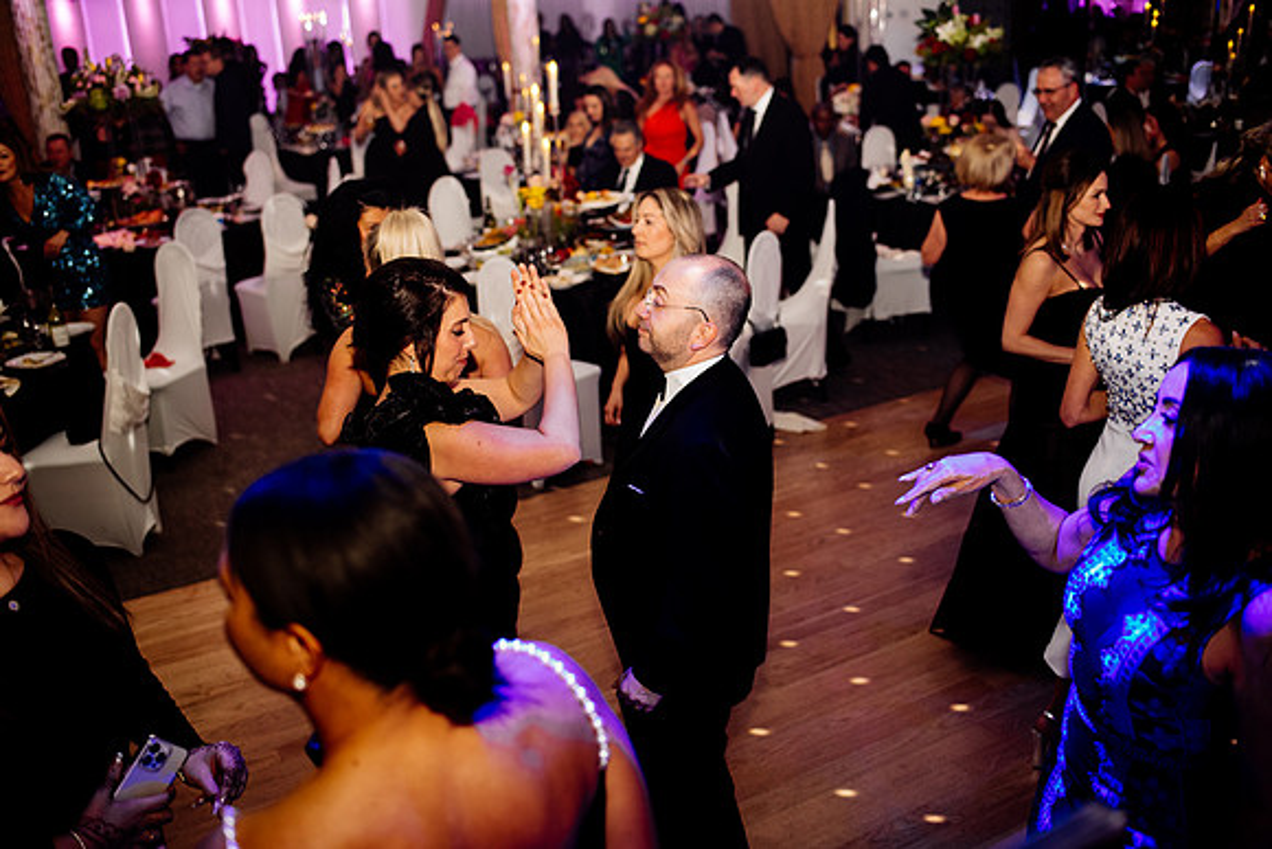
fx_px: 1237
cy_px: 424
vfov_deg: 37.9
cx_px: 636
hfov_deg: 54.4
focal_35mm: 35
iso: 2000
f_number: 2.2
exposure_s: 1/200
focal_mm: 35
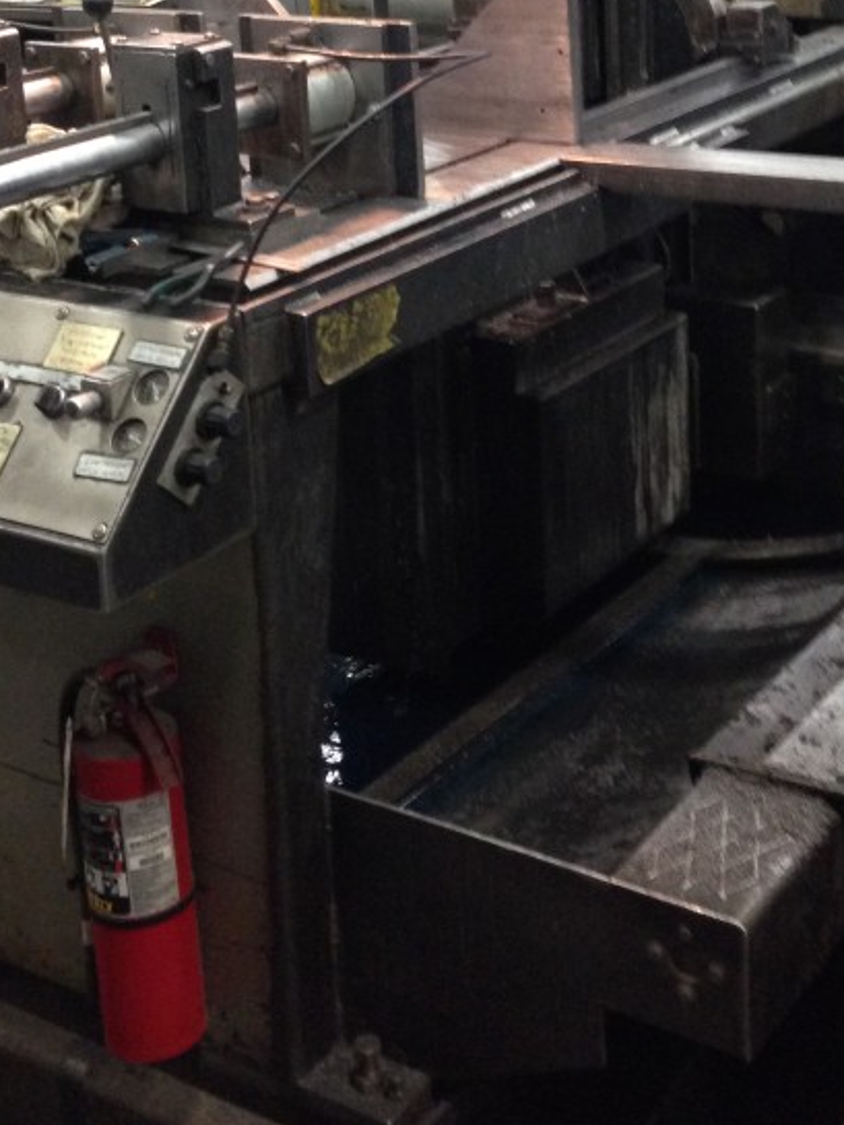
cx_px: 456
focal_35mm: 62
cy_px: 118
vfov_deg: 29.9
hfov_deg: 23.7
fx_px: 2015
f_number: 2.4
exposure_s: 1/20
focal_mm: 4.12
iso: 250
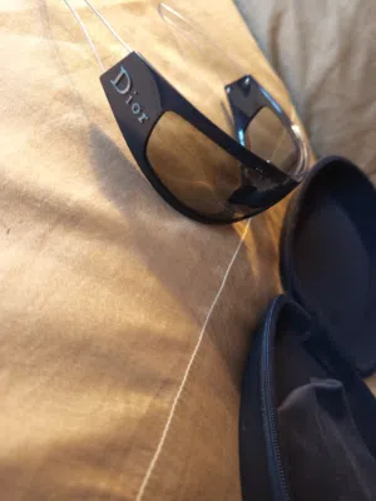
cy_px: 250
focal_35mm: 24
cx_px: 188
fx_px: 348
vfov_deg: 71.6
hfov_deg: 56.8
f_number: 1.7
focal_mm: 5.24
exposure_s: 1/25
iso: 1696
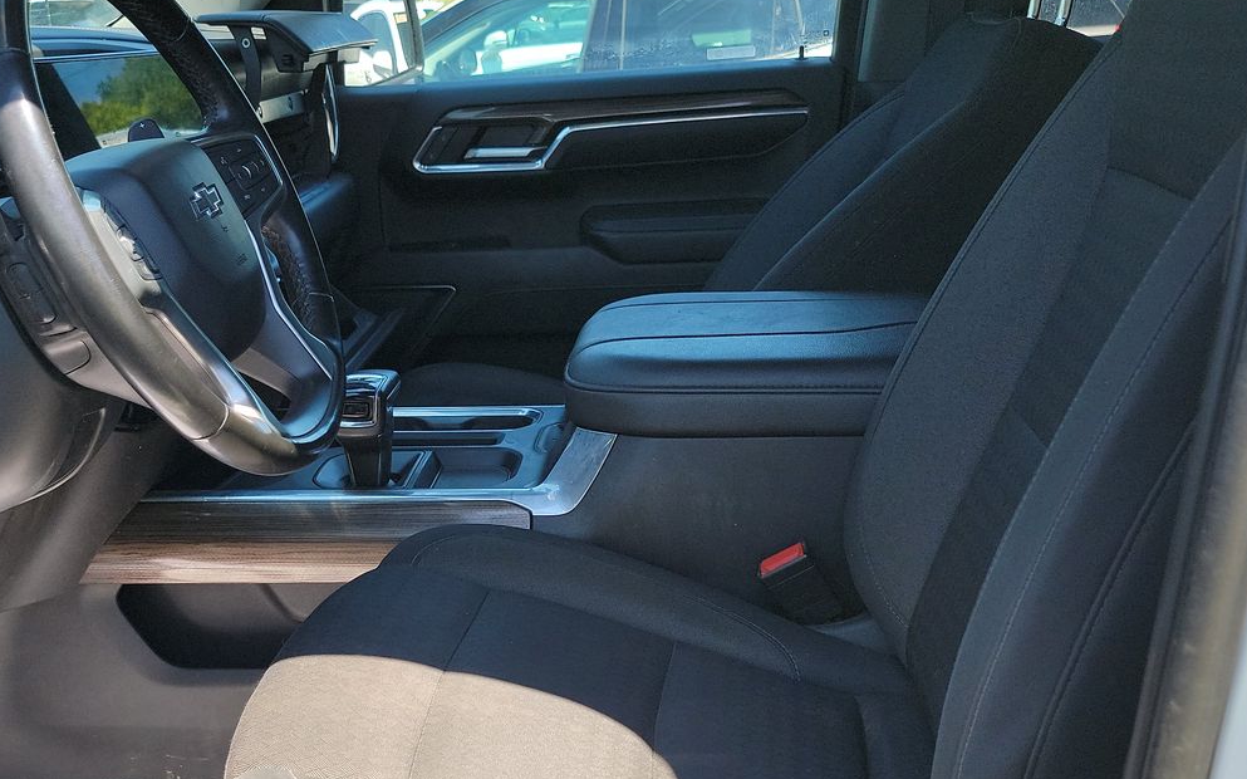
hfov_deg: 48.0
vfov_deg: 30.9
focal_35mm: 41
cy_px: 534
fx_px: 1393
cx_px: 502
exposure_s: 1/156
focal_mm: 6.7
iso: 50
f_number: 1.8
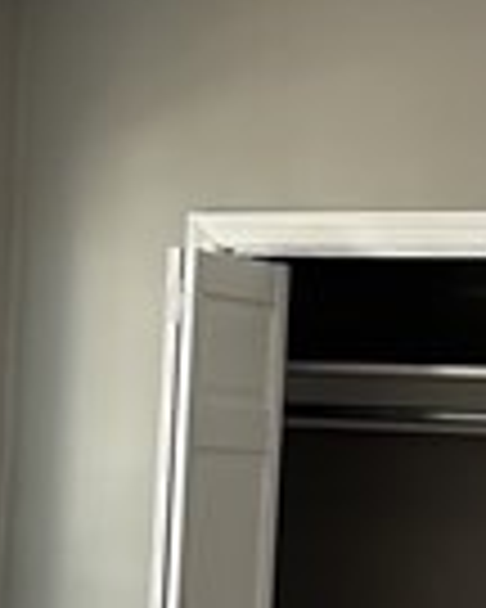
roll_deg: -2.7
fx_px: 2391
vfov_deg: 14.4
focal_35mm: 133
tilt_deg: +1.4
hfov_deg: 11.6
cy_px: 446
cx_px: 396
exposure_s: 1/60
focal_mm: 6.86
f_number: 1.78
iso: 160
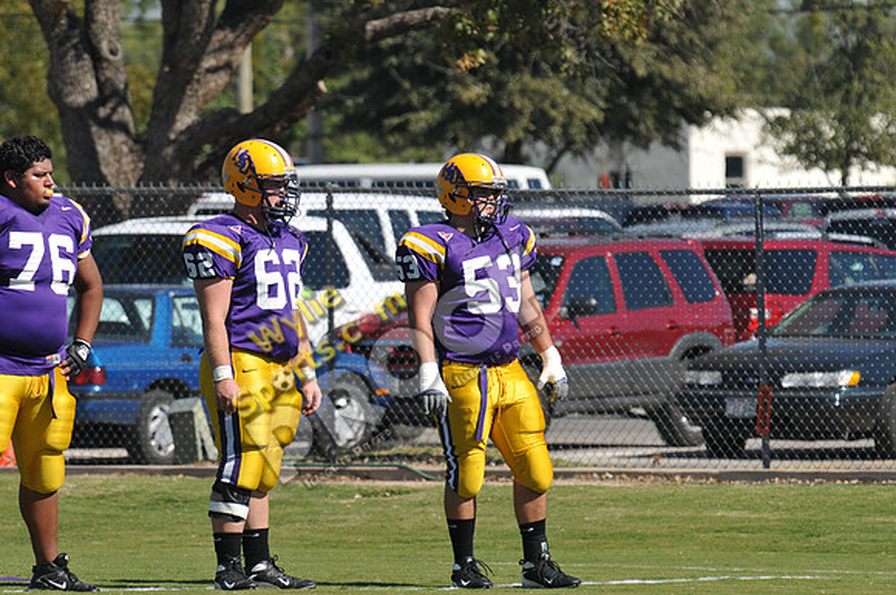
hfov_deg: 4.0
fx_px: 12676
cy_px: 298
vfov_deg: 2.7
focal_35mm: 510
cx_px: 448
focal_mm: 340
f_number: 7.1
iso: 200
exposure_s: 1/500
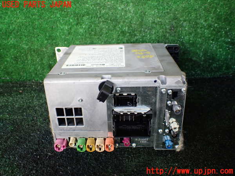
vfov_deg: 46.8
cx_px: 118
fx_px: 204
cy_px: 88
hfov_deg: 60.0
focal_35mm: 30
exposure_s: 1/125
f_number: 2.3
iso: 320
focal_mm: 5.4
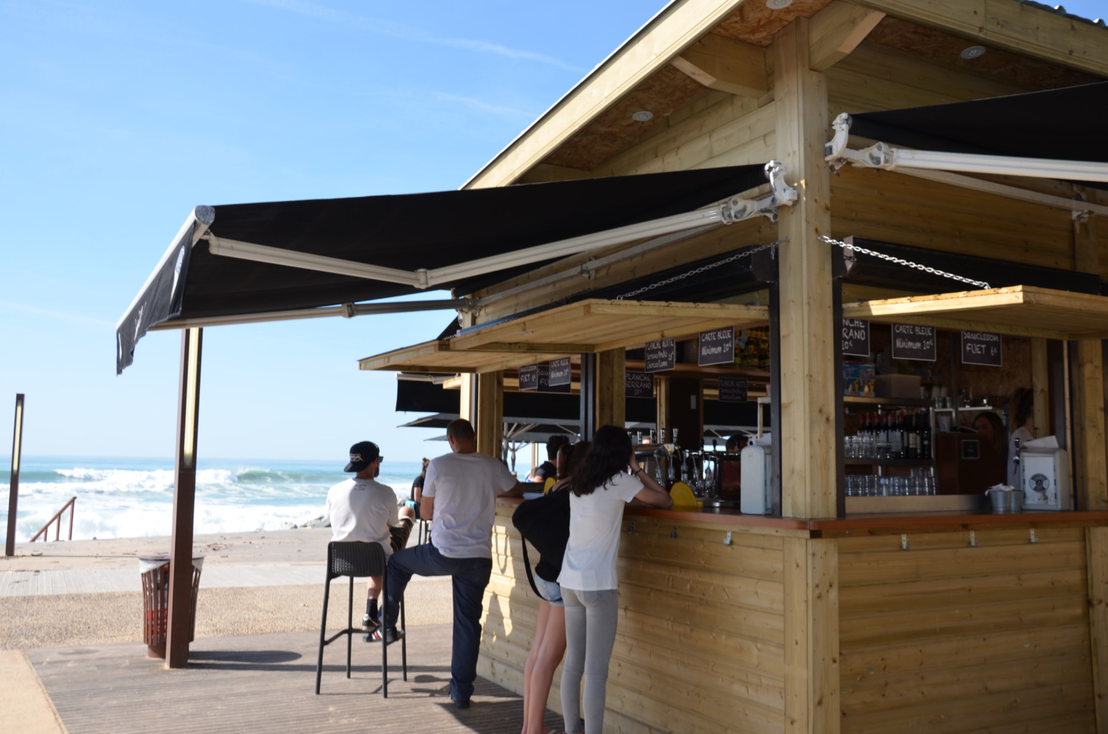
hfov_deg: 57.3
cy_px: 367
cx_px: 554
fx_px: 1014
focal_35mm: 33
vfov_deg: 39.8
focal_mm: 22
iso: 100
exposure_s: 1/250
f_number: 6.3
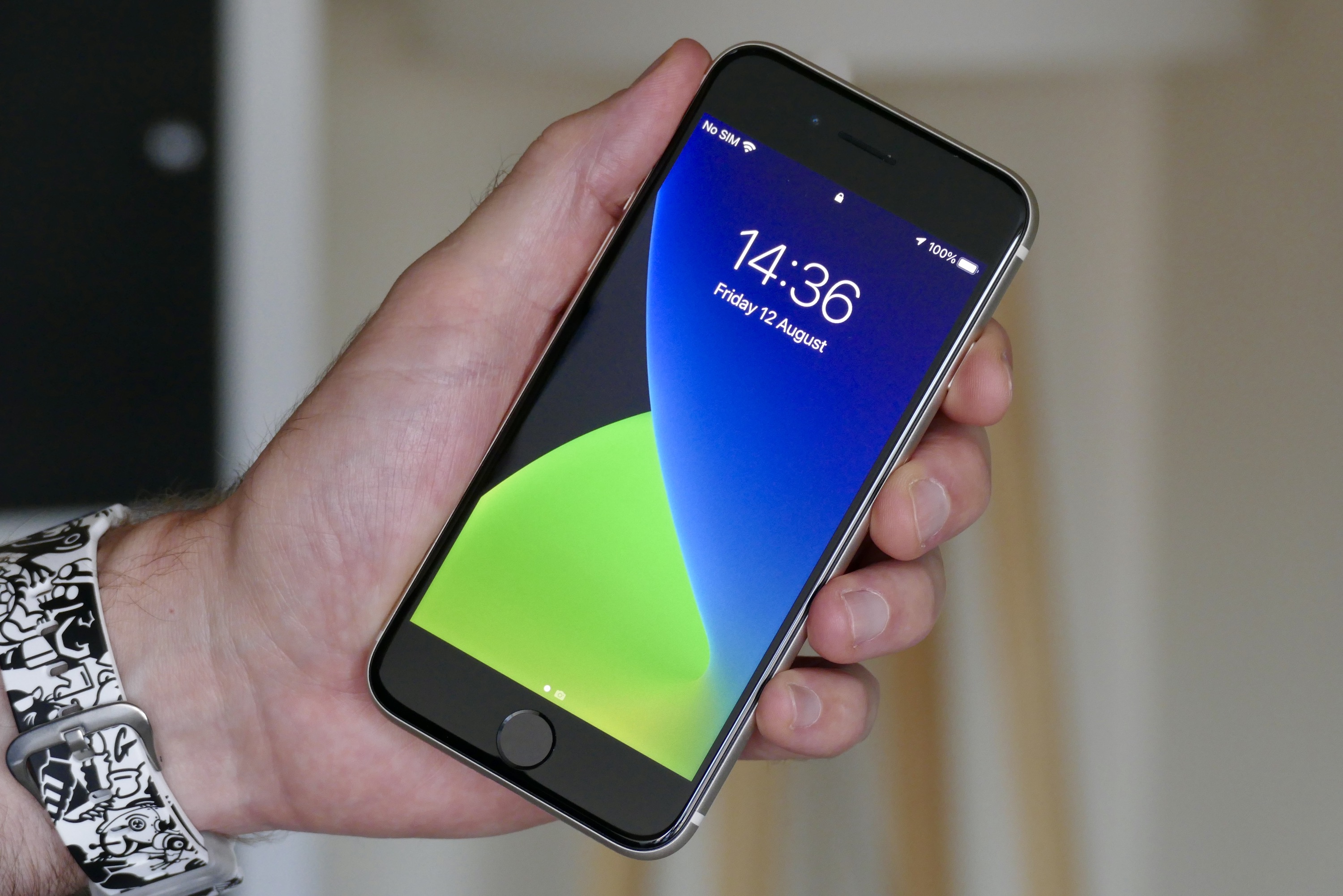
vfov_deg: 8.4
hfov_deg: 12.5
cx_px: 672
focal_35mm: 164
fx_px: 6118
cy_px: 448
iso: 800
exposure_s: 1/100
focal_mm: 59.97
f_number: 4
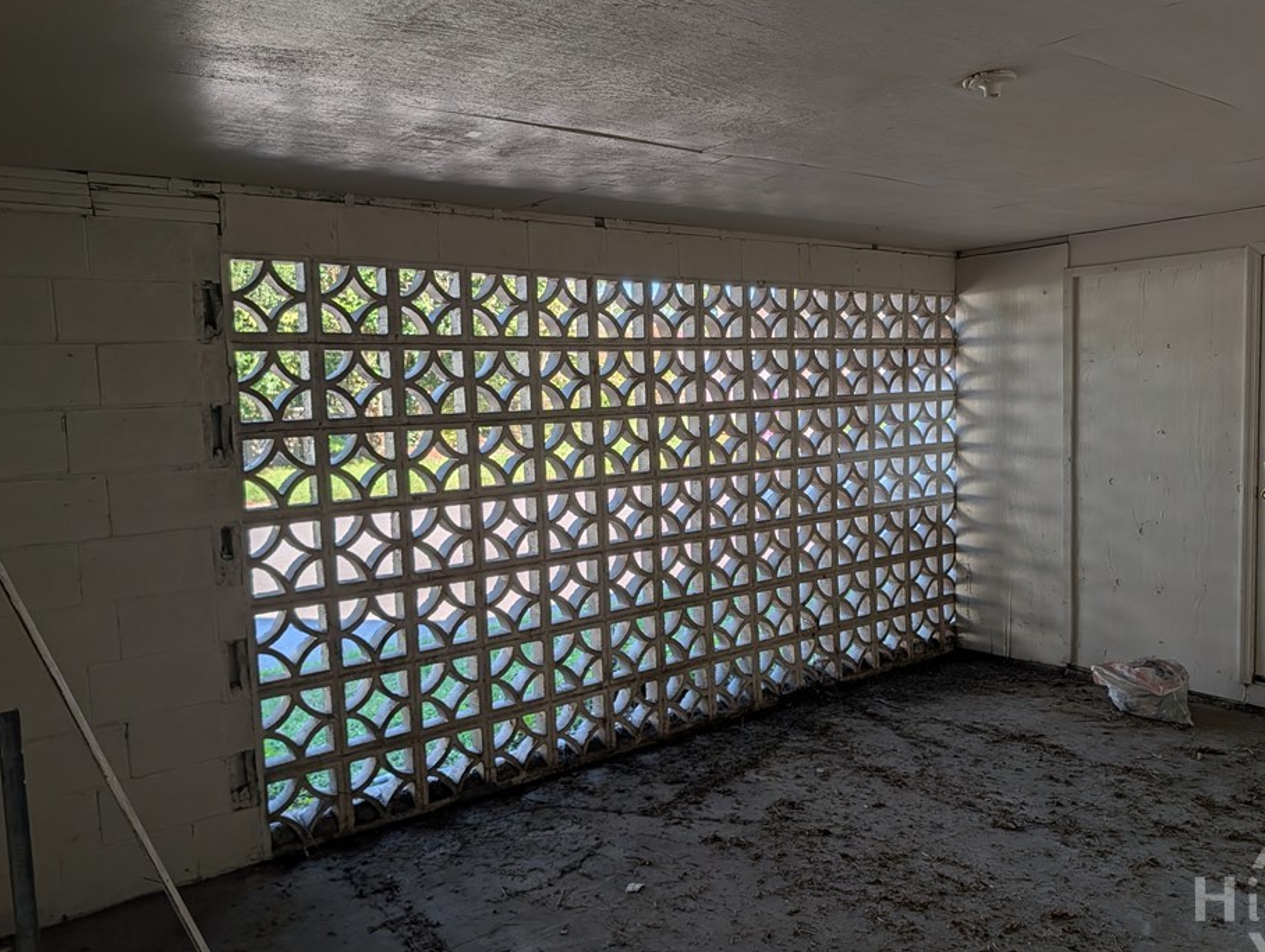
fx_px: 988
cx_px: 675
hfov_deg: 65.2
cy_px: 475
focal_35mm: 27
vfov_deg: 51.4
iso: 32
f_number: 1.68
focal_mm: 6.9
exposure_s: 1/1127
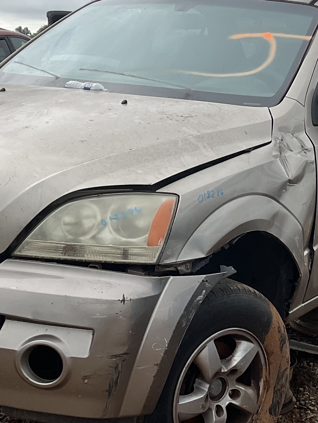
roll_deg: -2.1
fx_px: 906
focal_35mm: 74
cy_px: 186
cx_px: 180
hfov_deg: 19.9
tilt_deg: -8.0
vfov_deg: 26.3
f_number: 1.8
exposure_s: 1/997
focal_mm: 3
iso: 16
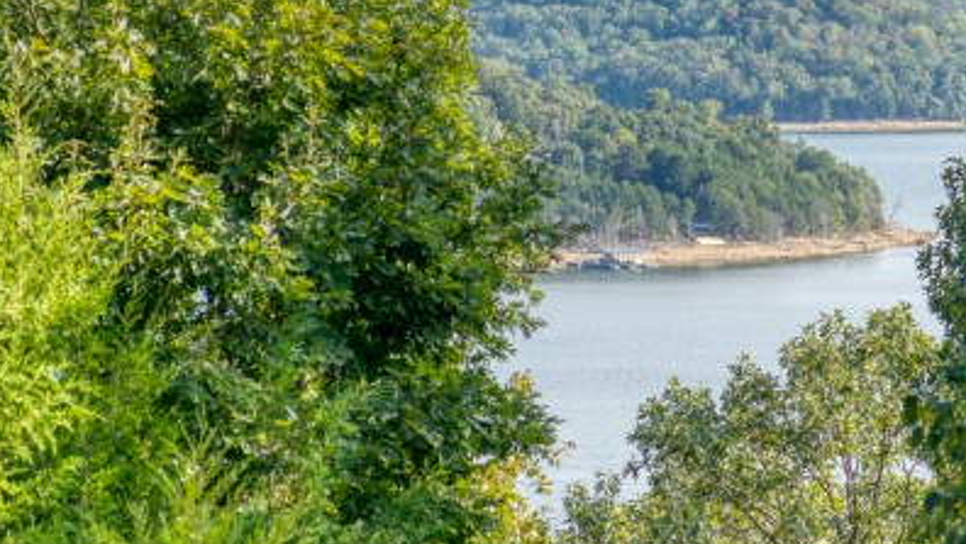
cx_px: 756
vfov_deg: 4.3
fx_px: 7276
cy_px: 178
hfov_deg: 7.6
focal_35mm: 284
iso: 400
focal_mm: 105
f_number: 4
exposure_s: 1/125
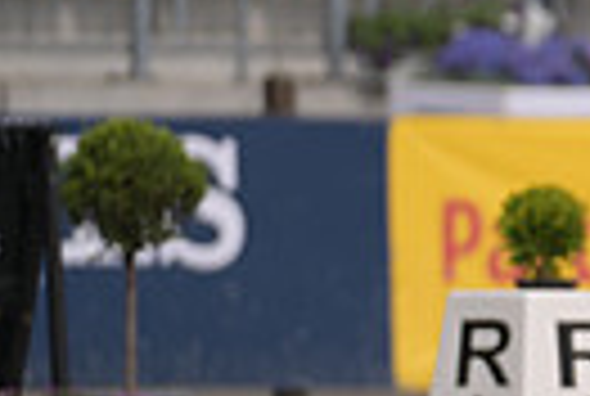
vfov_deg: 0.9
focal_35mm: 1457
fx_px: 23933
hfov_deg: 1.4
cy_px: -56
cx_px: 1230
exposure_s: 1/1250
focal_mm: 330
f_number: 5
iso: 140
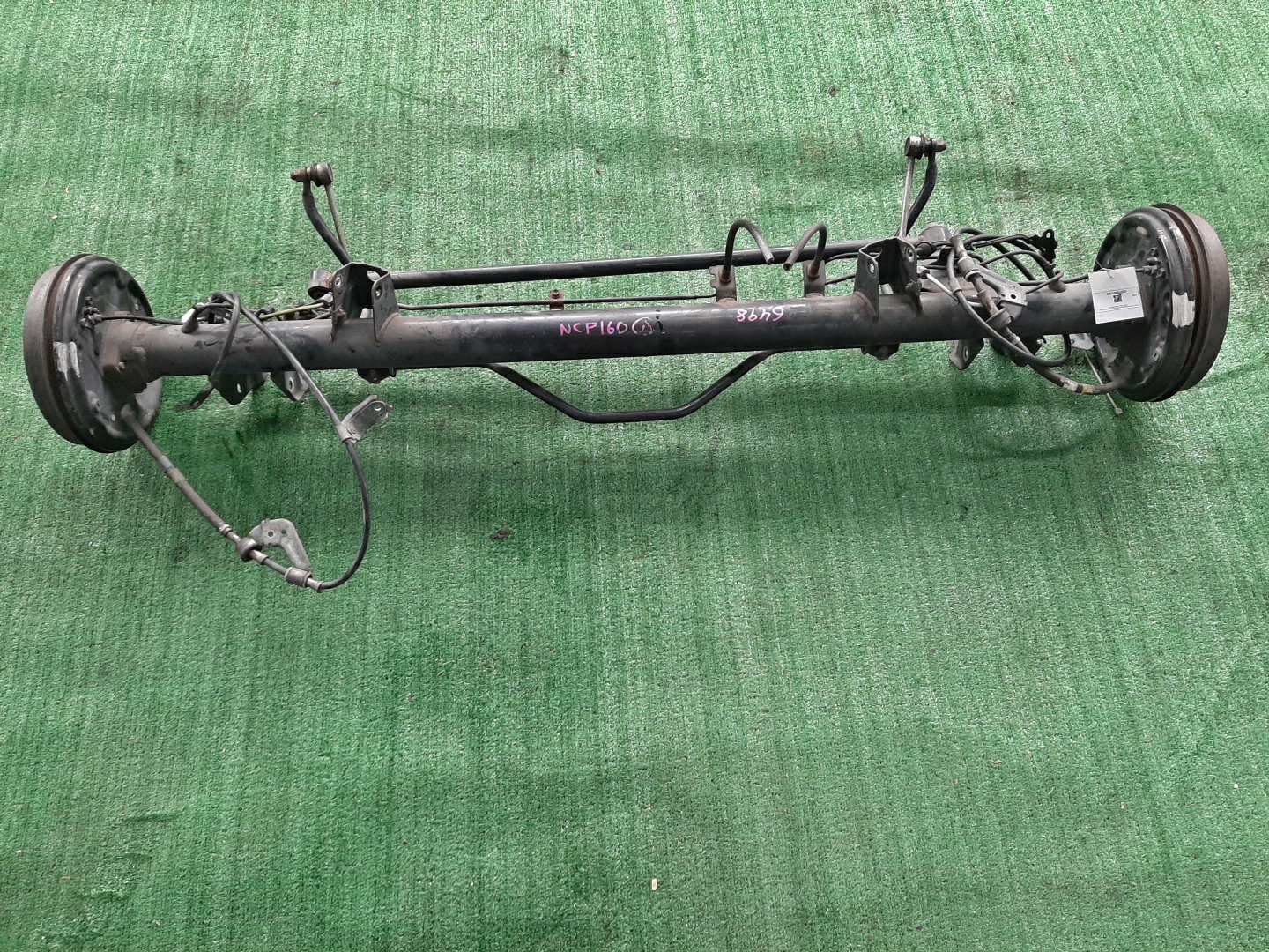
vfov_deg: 53.1
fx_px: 953
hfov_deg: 67.3
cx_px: 634
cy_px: 476
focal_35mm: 26
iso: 124
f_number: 1.7
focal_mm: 3.93
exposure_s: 1/50
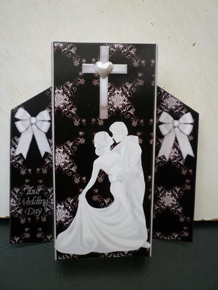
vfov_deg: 61.6
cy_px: 145
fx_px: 243
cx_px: 109
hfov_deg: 48.3
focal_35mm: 29
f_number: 3.3
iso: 100
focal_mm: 5.2
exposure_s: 1/30
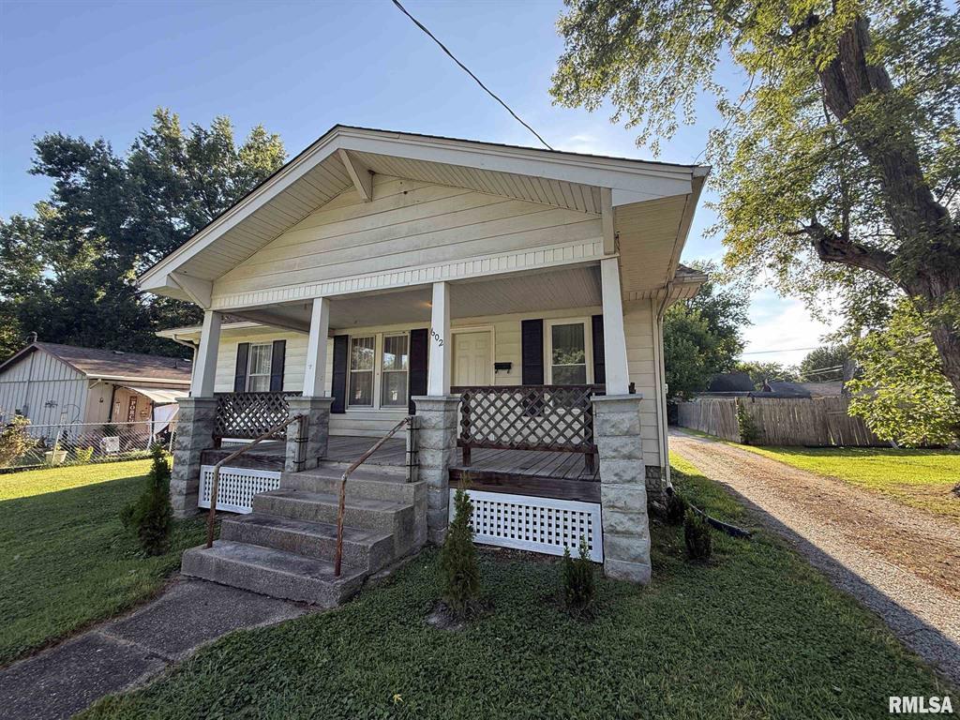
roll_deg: -0.3
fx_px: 388
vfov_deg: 85.7
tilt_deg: +7.7
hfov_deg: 102.1
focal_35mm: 14
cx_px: 480
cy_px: 360
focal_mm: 2.22
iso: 50
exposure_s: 1/243
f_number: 2.2
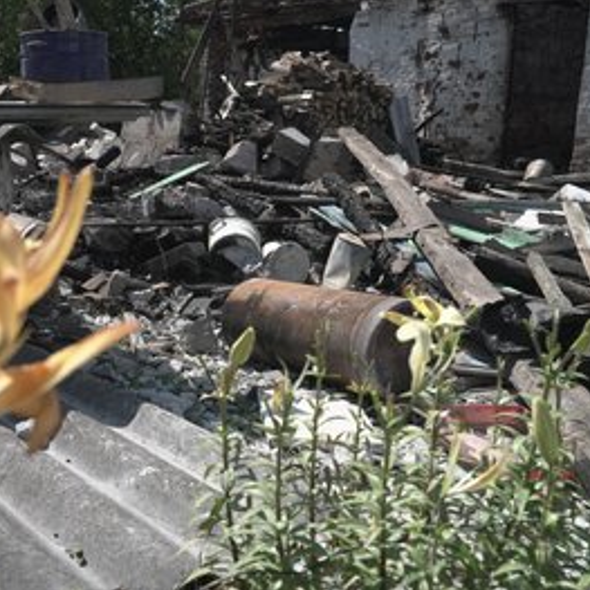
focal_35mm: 44
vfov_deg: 38.3
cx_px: 173
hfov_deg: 37.7
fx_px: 848
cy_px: 295
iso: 1000
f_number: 9
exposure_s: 1/125
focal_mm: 34
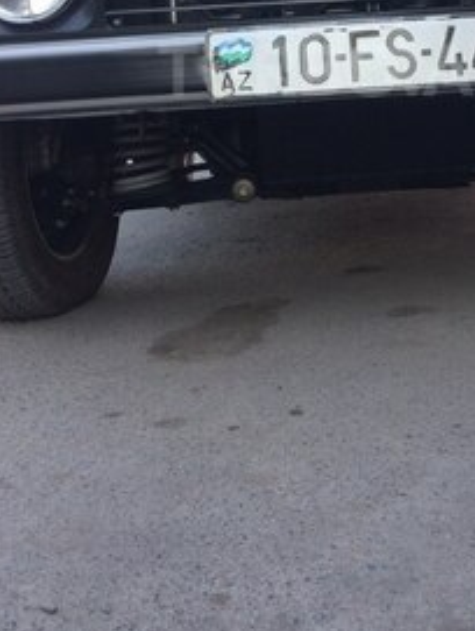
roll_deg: +2.6
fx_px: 967
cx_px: 338
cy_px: 70
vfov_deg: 34.2
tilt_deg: -4.2
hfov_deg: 27.3
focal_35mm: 53
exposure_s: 1/129
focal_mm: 4.15
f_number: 2.2
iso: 32
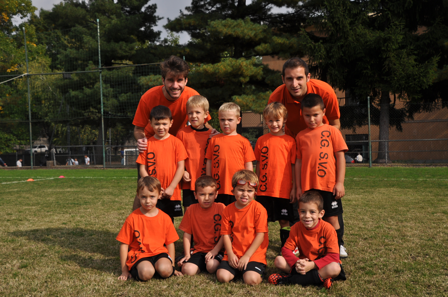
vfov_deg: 29.8
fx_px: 559
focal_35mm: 45
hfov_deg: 43.7
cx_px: 224
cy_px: 148
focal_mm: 30
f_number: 8
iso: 200
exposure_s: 1/250
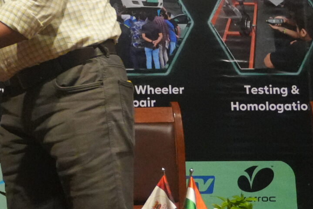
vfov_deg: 8.9
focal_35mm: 150
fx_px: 1304
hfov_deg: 13.2
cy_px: -128
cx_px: -98
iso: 6400
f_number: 4.5
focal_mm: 28
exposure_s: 1/160
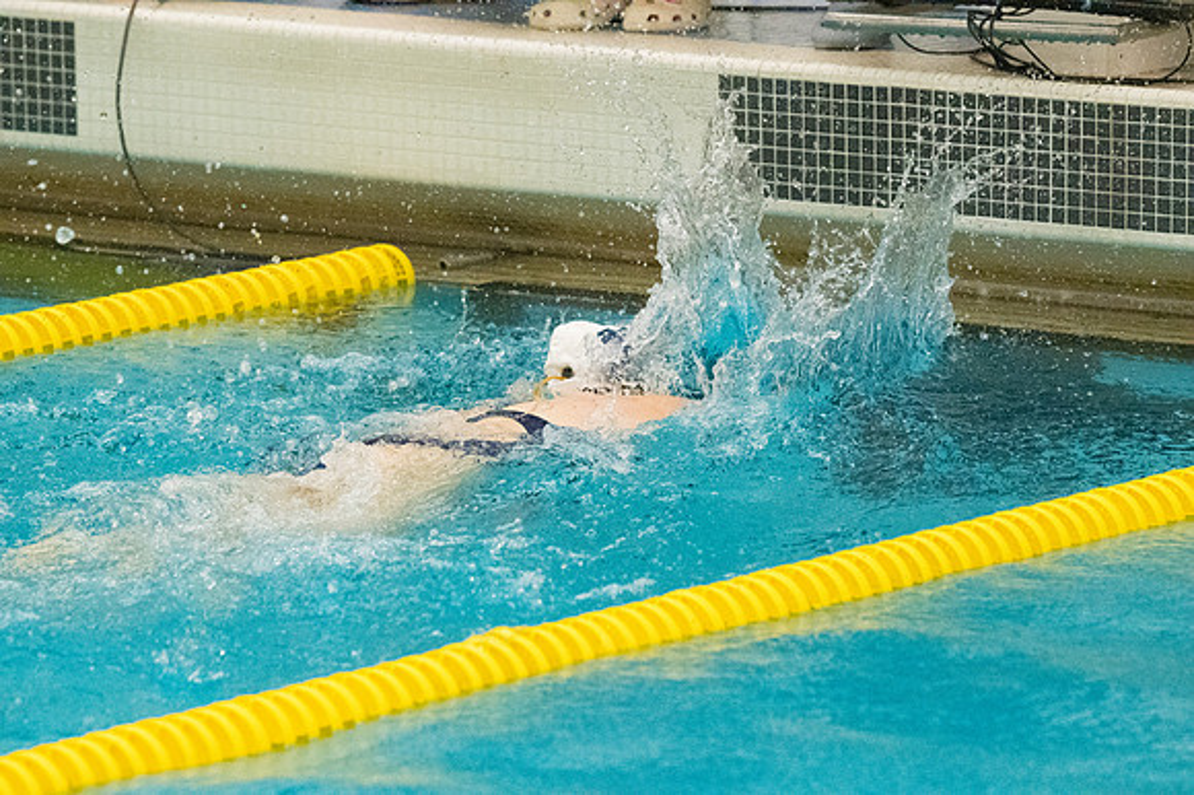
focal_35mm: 300
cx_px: 597
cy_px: 398
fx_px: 9944
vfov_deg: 4.6
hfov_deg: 6.9
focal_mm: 200
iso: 8000
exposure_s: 1/1250
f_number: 4.5
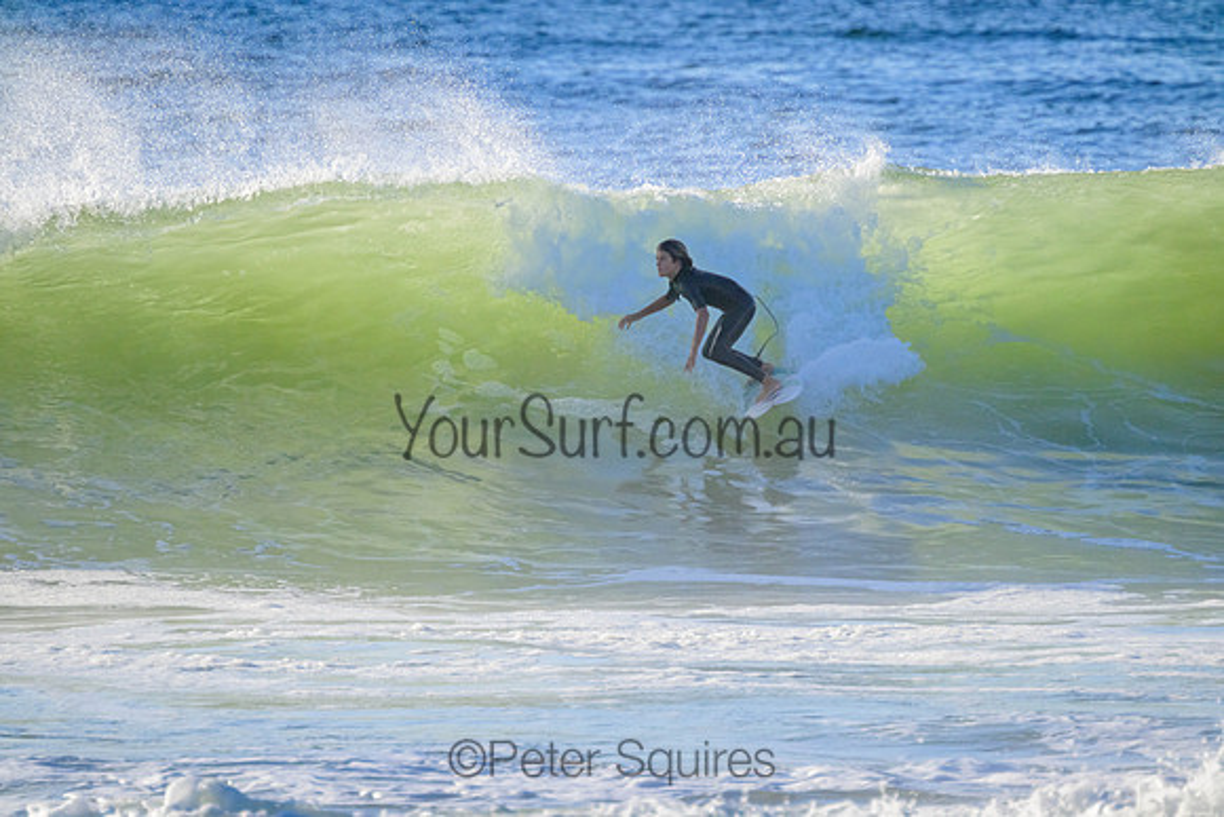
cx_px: 612
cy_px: 408
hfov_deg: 2.6
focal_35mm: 800
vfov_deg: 1.7
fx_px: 27205
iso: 1250
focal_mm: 800
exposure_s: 1/2000
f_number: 11
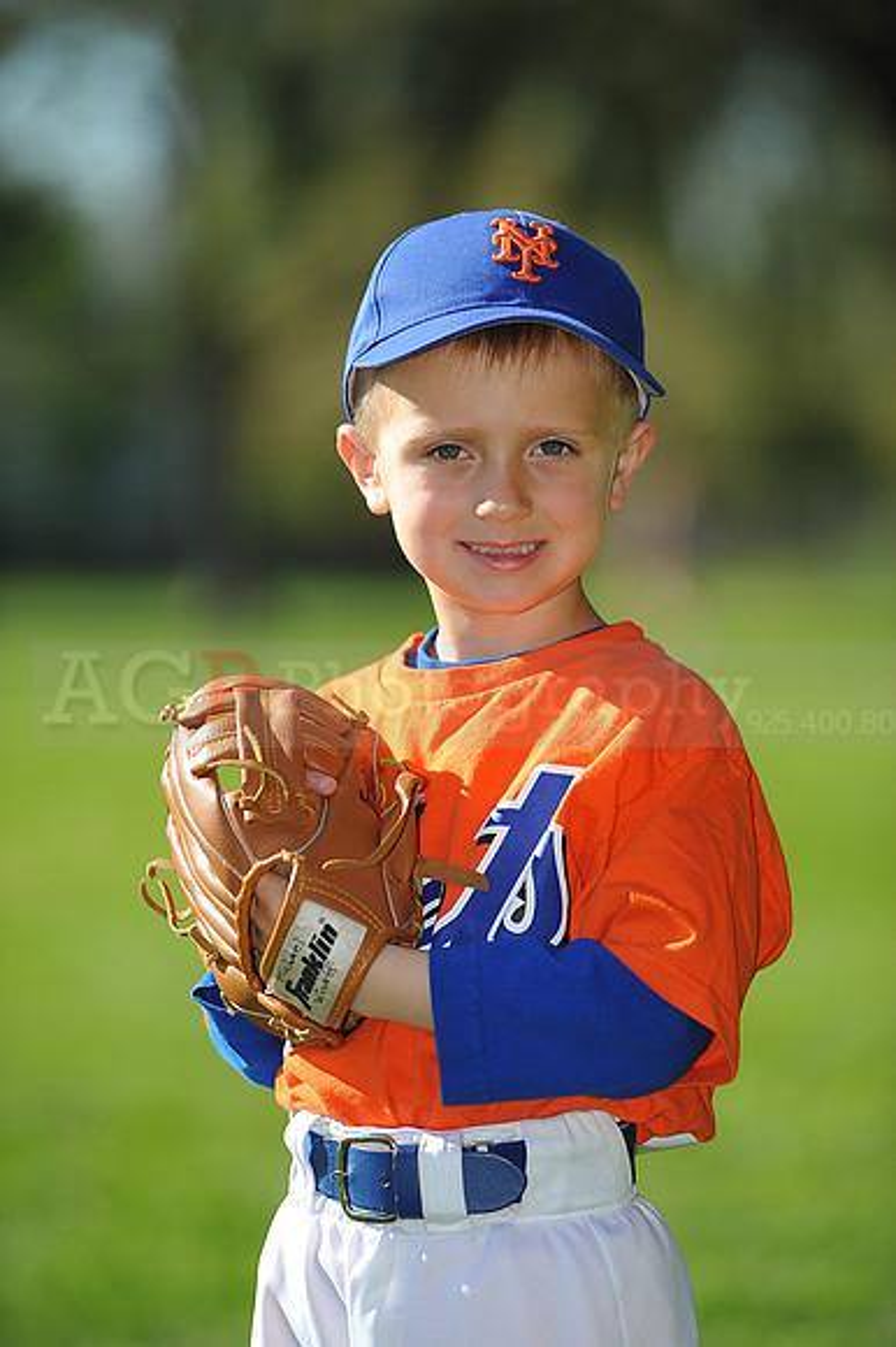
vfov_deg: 10.3
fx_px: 7475
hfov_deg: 6.9
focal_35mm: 200
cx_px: 448
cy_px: 674
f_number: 4
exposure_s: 1/1250
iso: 200
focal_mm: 200
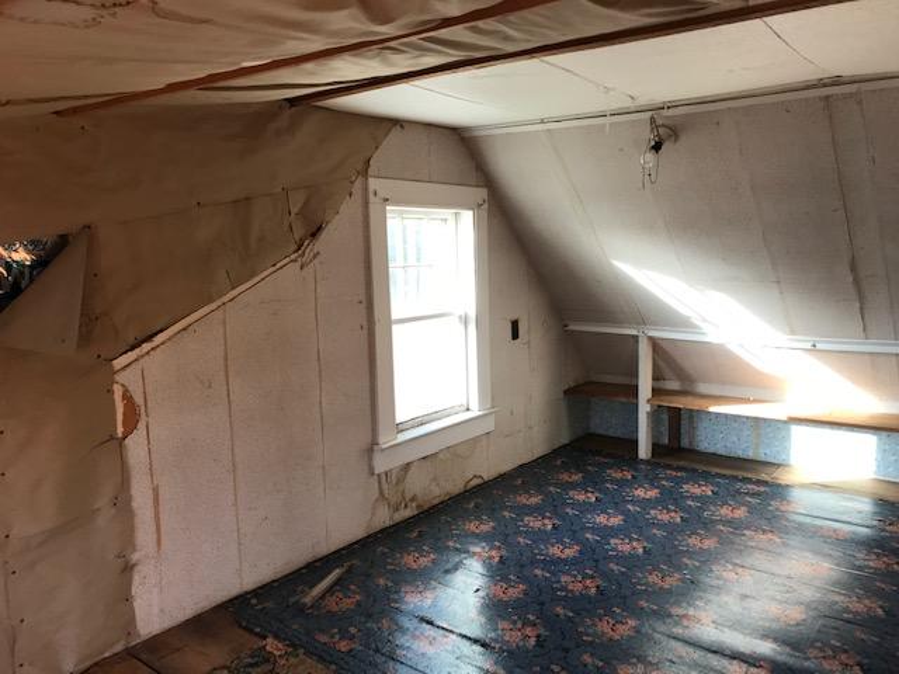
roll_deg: +1.3
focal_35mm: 28
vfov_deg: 49.7
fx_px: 727
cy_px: 337
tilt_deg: -5.1
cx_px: 450
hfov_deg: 63.4
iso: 32
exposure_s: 1/92
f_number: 1.8
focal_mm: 3.99
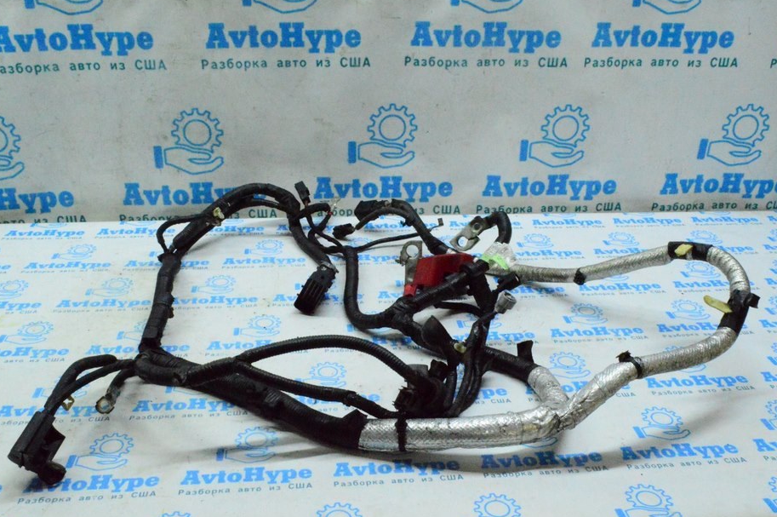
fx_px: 798
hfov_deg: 51.9
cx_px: 362
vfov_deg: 35.9
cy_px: 243
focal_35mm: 37
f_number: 25
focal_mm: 22
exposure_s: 1/80
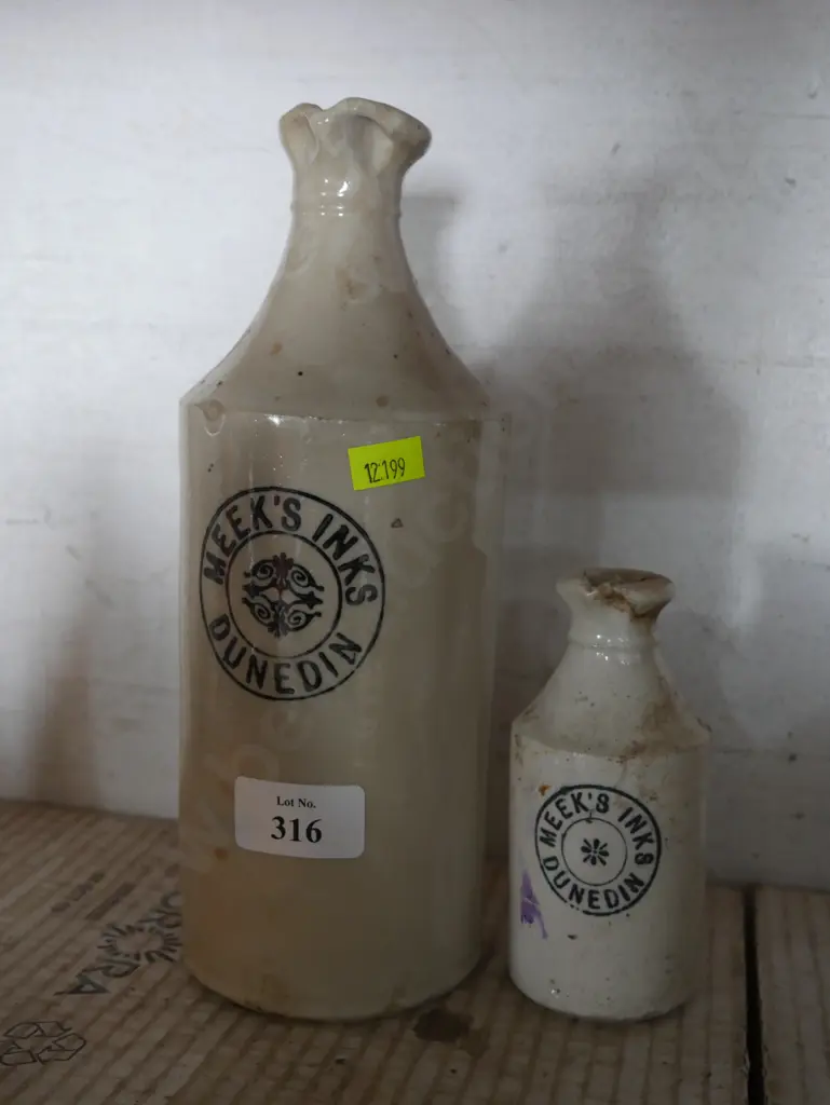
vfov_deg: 46.8
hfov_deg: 36.0
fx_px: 1278
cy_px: 552
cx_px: 415
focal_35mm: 40
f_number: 4.5
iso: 800
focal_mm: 20
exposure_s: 1/60
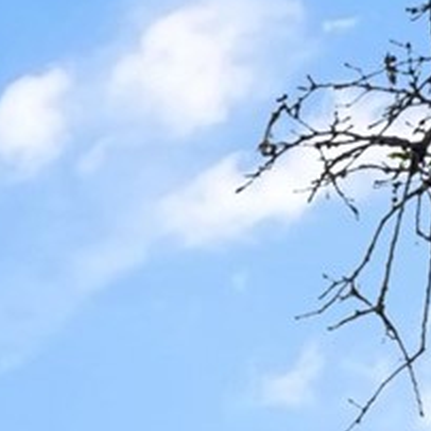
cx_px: -397
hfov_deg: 5.4
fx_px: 4494
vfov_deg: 5.3
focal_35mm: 319
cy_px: 1017
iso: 250
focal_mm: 35
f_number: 9
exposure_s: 1/500
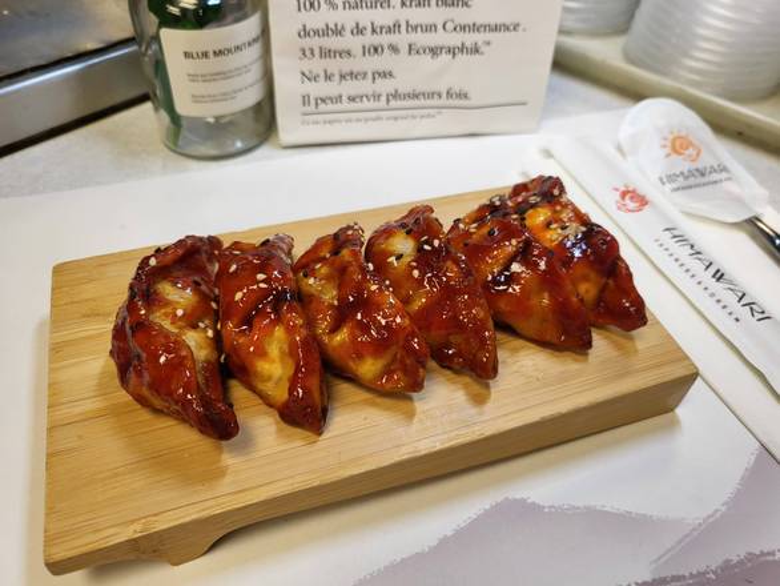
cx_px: 390
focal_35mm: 26
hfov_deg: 67.3
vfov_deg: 53.1
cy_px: 293
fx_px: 586
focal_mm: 4.25
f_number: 1.8
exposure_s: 1/120
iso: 50
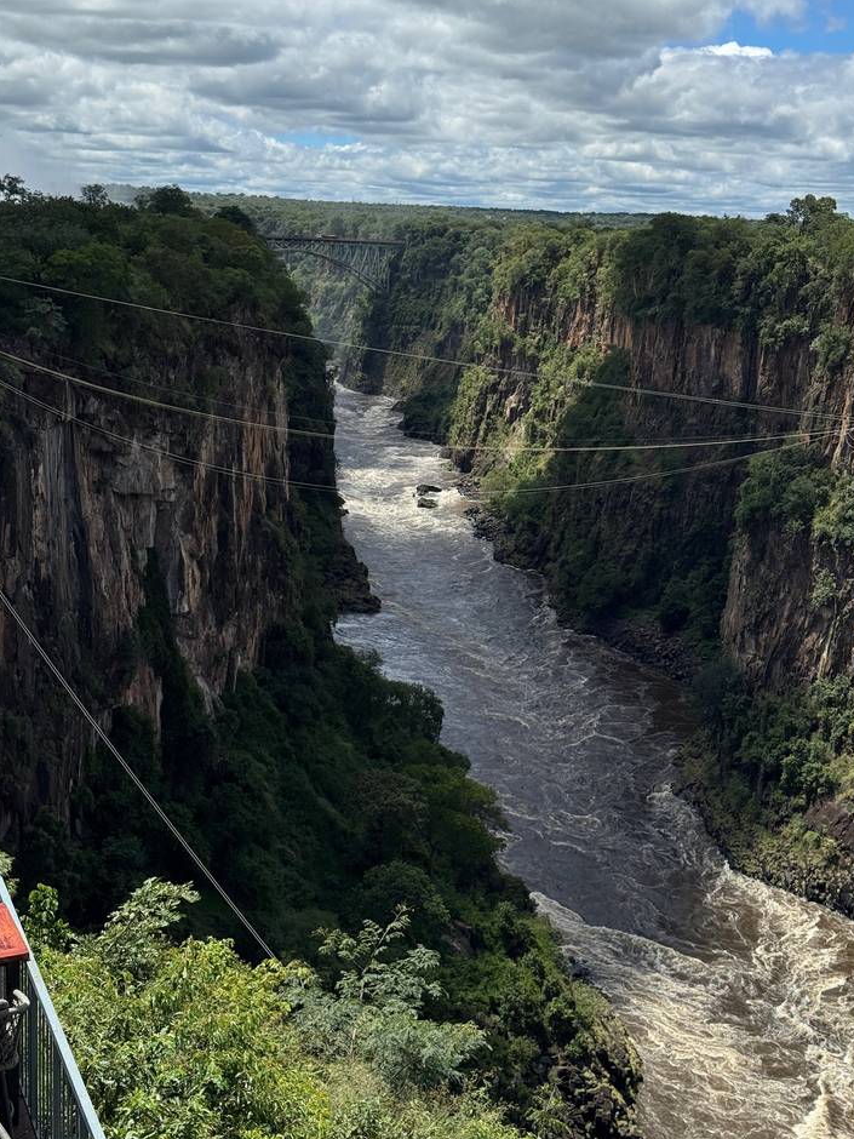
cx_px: 431
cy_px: 560
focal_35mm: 49
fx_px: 1612
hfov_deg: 29.7
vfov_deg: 38.9
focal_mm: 6.76
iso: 64
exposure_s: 1/6410
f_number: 1.78
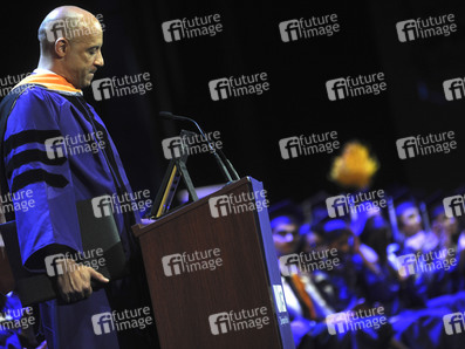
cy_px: 174
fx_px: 2929
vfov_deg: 6.8
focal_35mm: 218
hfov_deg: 9.1
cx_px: 207
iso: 1600
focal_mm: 200
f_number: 3.5
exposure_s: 1/160
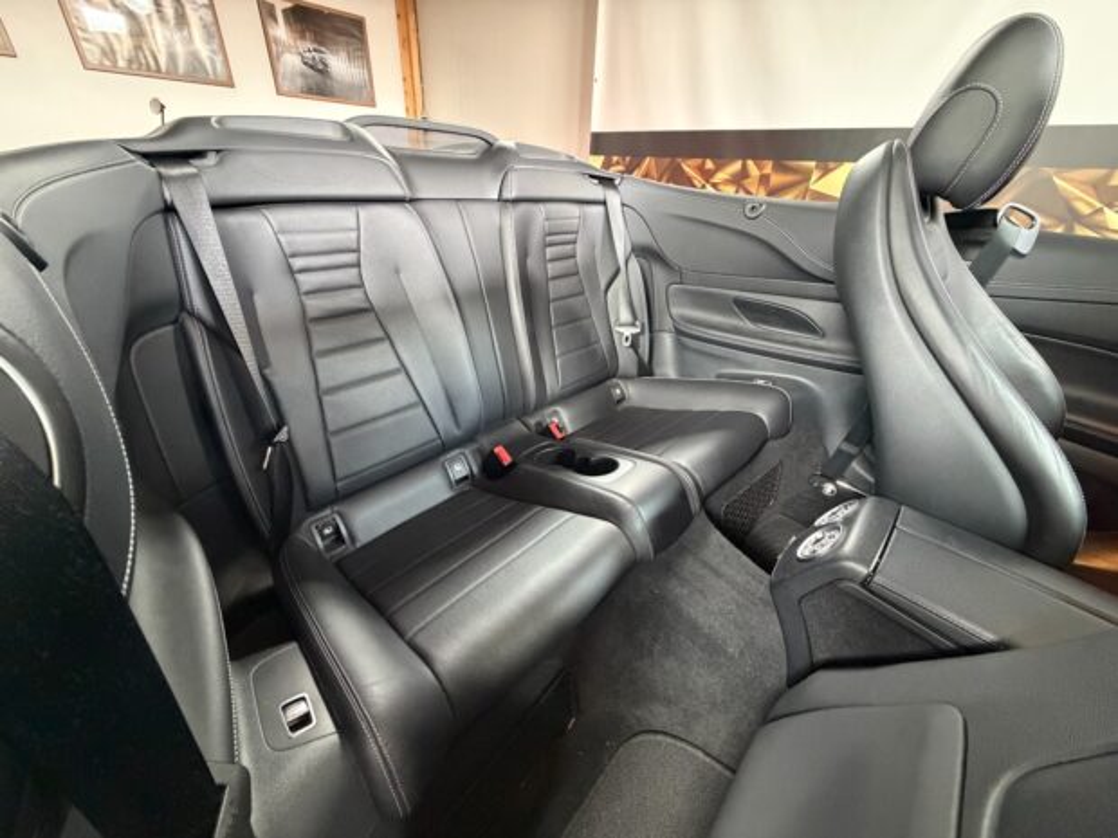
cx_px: 559
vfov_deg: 85.7
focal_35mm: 14
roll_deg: -3.4
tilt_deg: -29.1
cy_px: 419
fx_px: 452
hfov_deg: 102.1
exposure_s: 1/50
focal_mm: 2.22
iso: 1000
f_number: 2.2
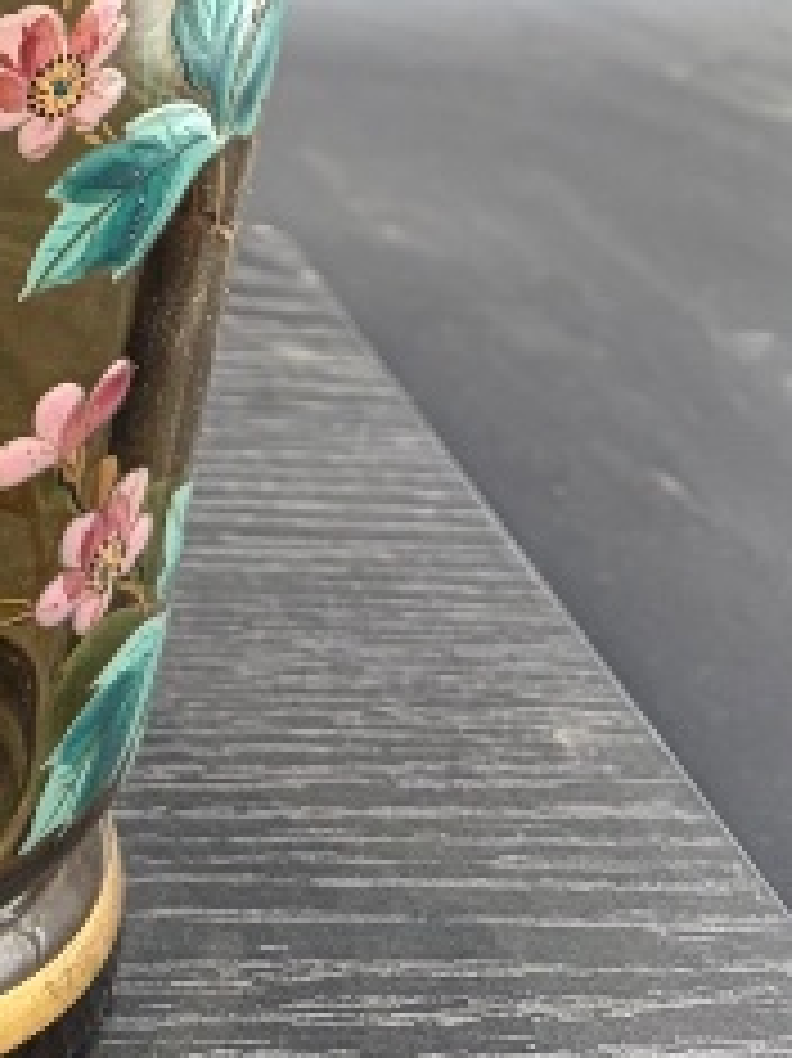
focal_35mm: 133
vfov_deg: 13.4
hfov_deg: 9.9
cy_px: -837
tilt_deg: -10.5
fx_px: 4061
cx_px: -1026
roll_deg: -1.1
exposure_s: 1/64
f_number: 1.6
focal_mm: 5.96
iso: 125
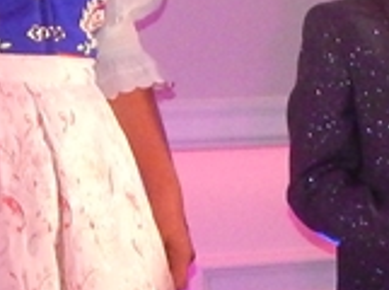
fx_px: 2164
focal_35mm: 193
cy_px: 201
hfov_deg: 9.9
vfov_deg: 7.7
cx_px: 631
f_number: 3.2
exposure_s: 1/60
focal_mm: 5.6
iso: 800
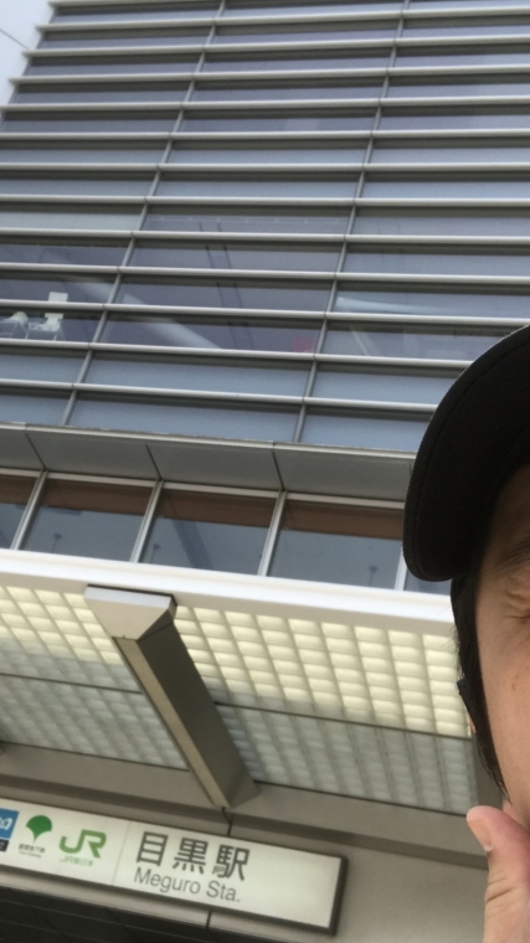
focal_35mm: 47
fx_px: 1175
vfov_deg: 43.7
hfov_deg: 25.4
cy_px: 475
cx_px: 236
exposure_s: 1/340
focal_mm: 2.87
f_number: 2.2
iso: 25
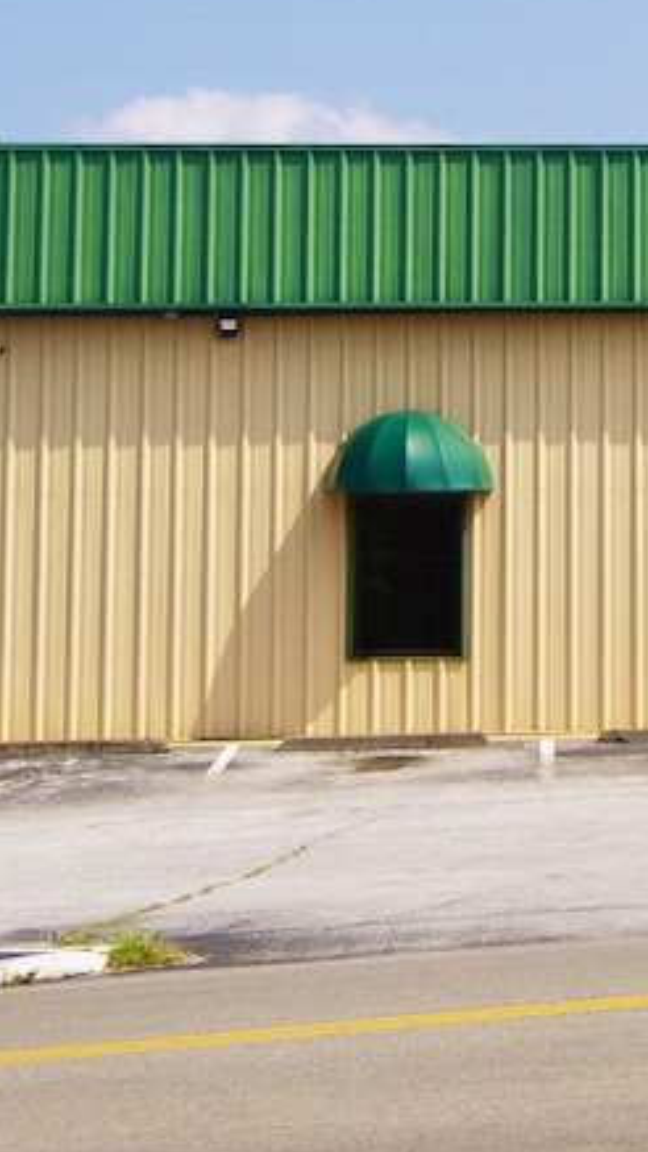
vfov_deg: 16.4
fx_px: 3938
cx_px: 1072
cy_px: 116
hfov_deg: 9.1
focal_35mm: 129
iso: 200
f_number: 4.5
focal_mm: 28
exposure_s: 1/1000
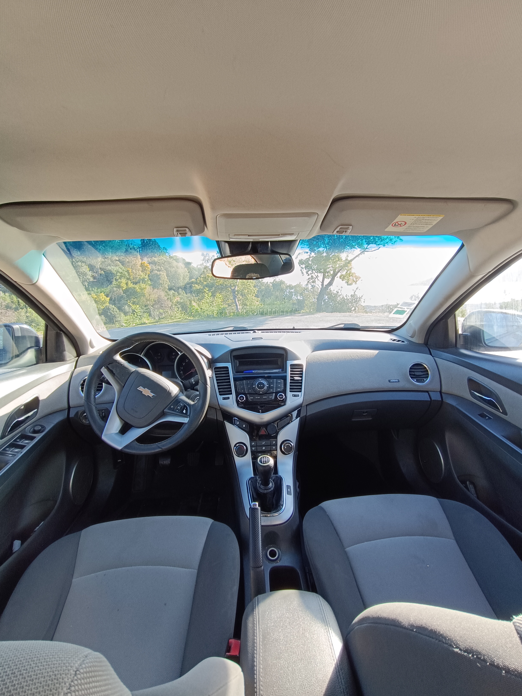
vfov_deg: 94.5
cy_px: 348
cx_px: 261
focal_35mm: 16
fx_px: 322
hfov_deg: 78.1
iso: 69
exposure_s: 1/100
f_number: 2.2
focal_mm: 1.66
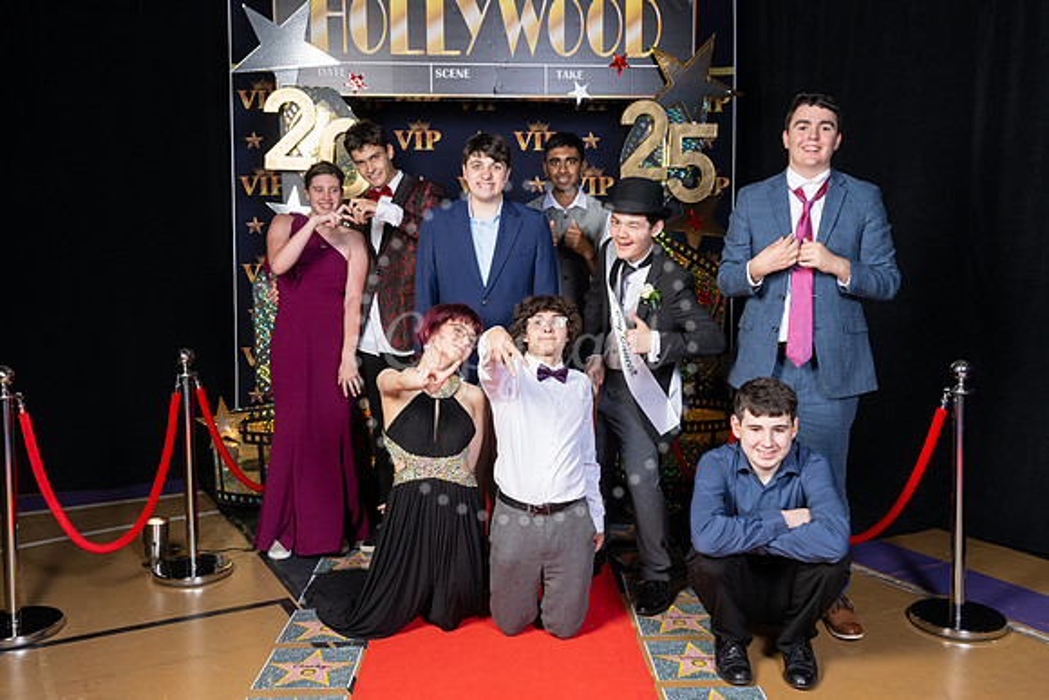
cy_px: 337
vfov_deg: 41.2
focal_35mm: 32
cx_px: 525
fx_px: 931
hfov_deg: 58.8
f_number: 8
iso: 400
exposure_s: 1/125
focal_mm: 28.5
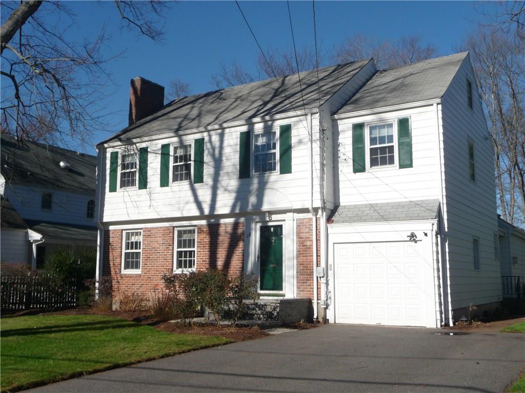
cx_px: 262
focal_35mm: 40
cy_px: 196
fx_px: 607
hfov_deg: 46.8
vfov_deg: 36.0
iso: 100
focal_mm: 6.7
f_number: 9
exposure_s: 1/250
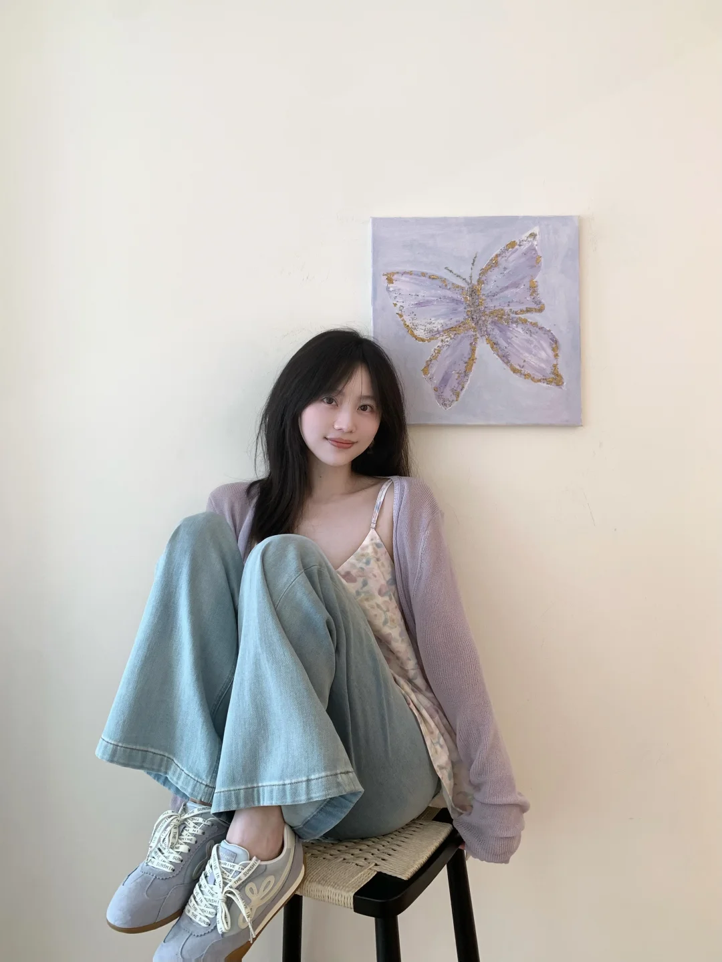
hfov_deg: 53.1
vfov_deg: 67.3
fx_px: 723
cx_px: 361
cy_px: 481
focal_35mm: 26
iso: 80
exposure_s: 1/98
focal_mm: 4.25
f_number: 1.8
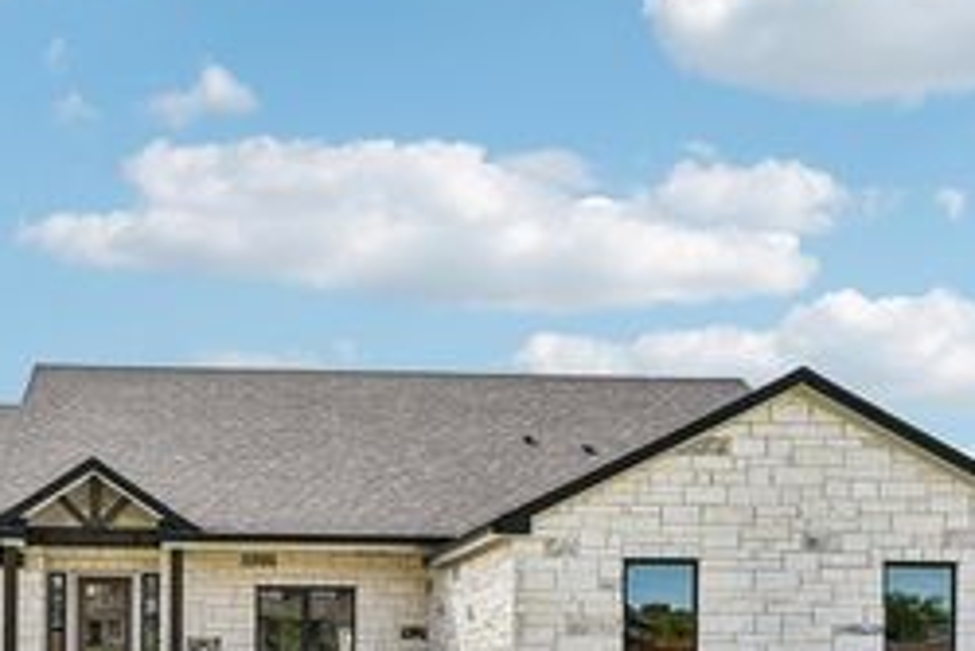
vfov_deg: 22.3
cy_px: 532
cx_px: 339
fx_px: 1626
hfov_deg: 33.1
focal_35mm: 60
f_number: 8
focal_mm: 30
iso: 100
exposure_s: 1/400
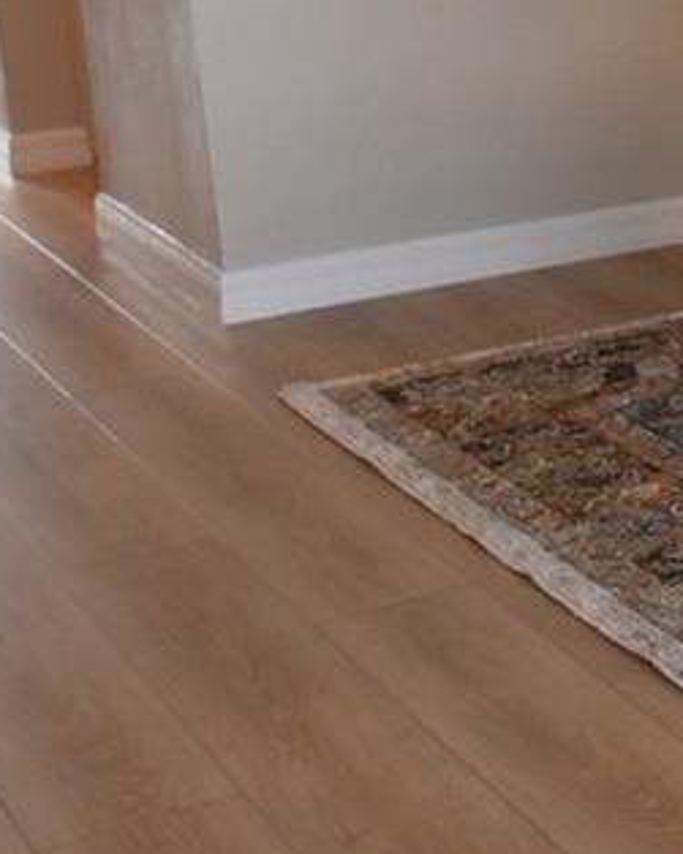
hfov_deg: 12.3
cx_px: 1728
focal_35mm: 93
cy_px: -7
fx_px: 2361
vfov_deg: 19.9
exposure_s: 1/100
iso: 800
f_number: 4.5
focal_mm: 13
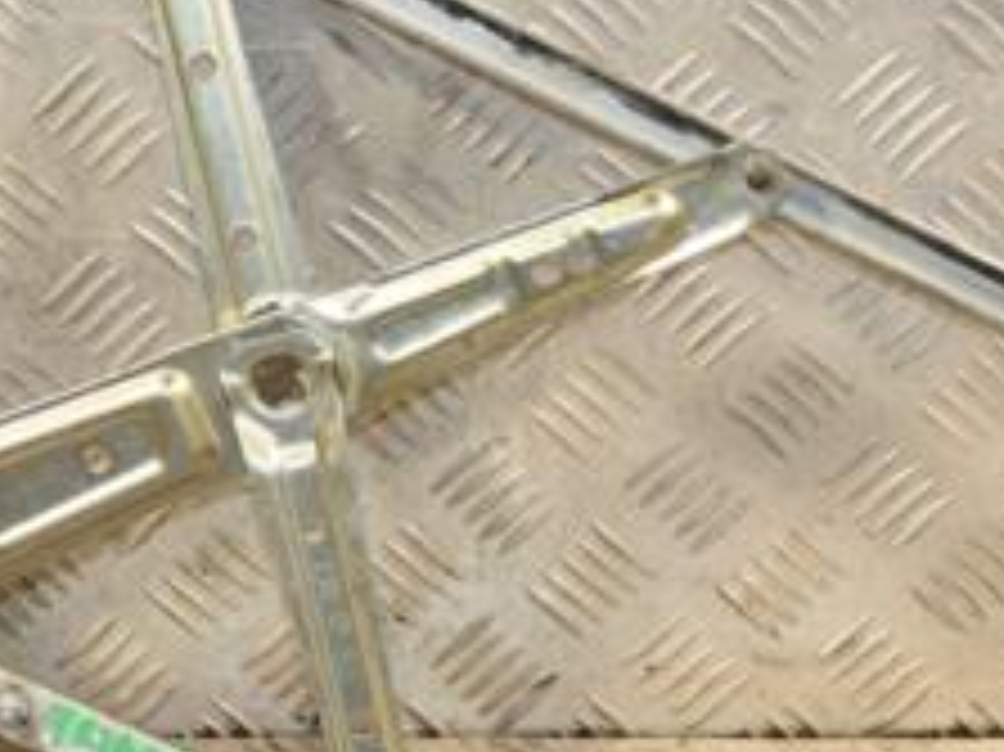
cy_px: 293
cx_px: 297
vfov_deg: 11.2
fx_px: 3826
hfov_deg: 14.9
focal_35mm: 132
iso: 800
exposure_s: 1/200
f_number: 5
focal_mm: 34
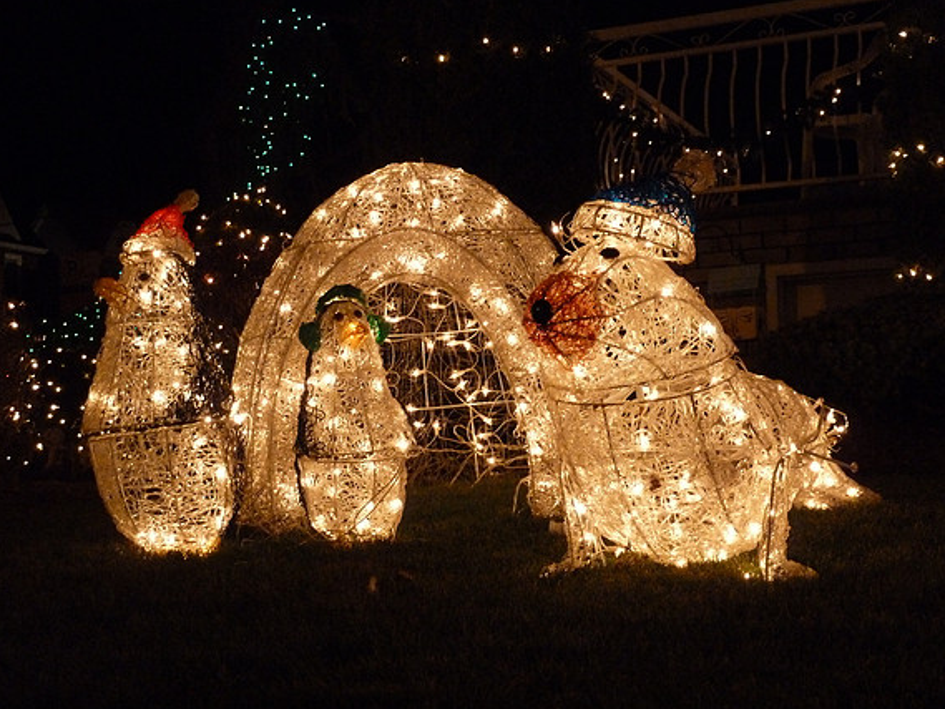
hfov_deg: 36.2
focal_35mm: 53
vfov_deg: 27.5
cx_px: 477
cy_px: 356
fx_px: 1447
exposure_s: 1/30
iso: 800
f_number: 3.8
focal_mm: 8.5
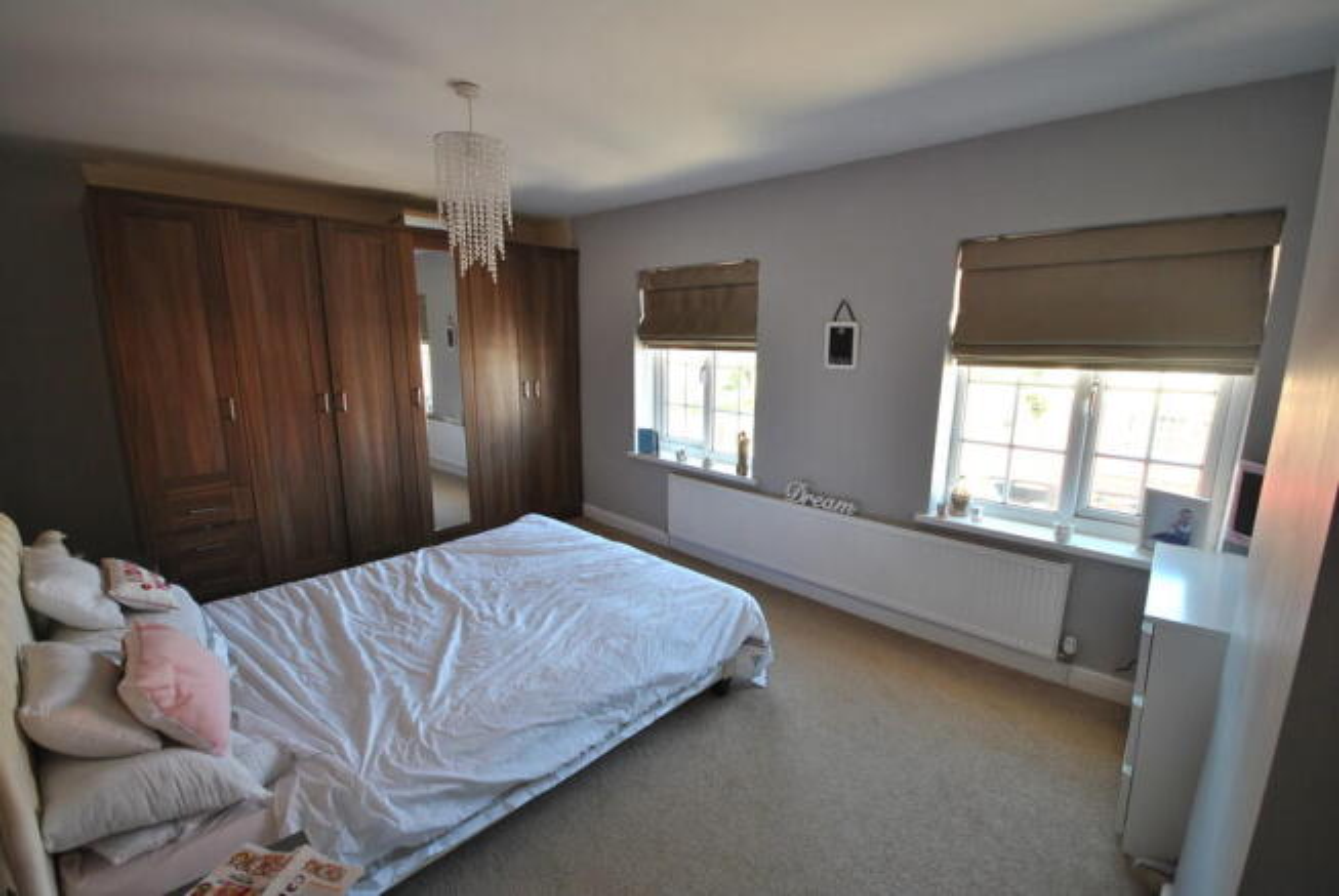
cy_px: 448
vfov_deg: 77.5
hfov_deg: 100.3
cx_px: 670
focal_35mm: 15
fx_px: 559
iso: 250
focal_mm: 10
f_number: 4
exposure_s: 1/30
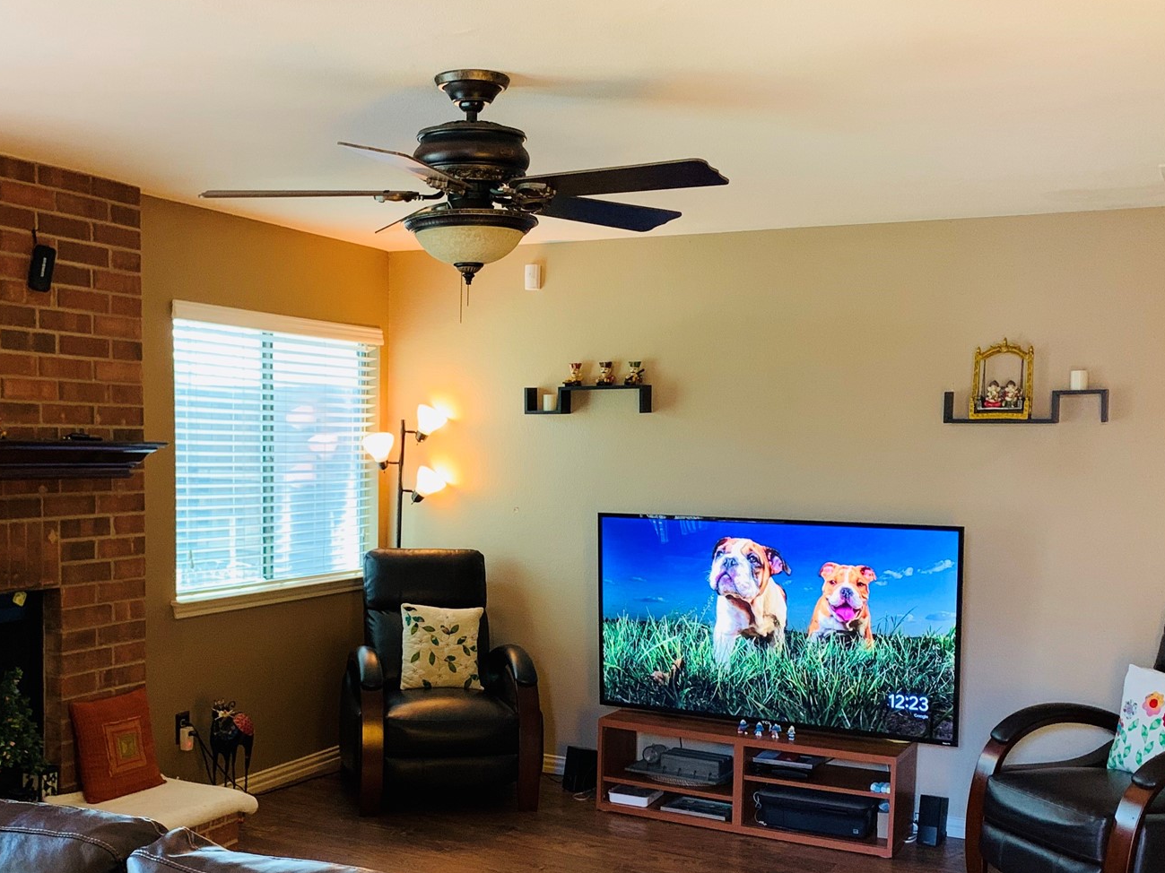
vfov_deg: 34.8
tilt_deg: -5.6
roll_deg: -1.2
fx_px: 1380
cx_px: 447
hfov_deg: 45.4
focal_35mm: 41
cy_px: 582
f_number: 1.8
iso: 400
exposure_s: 1/30
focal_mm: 4.25
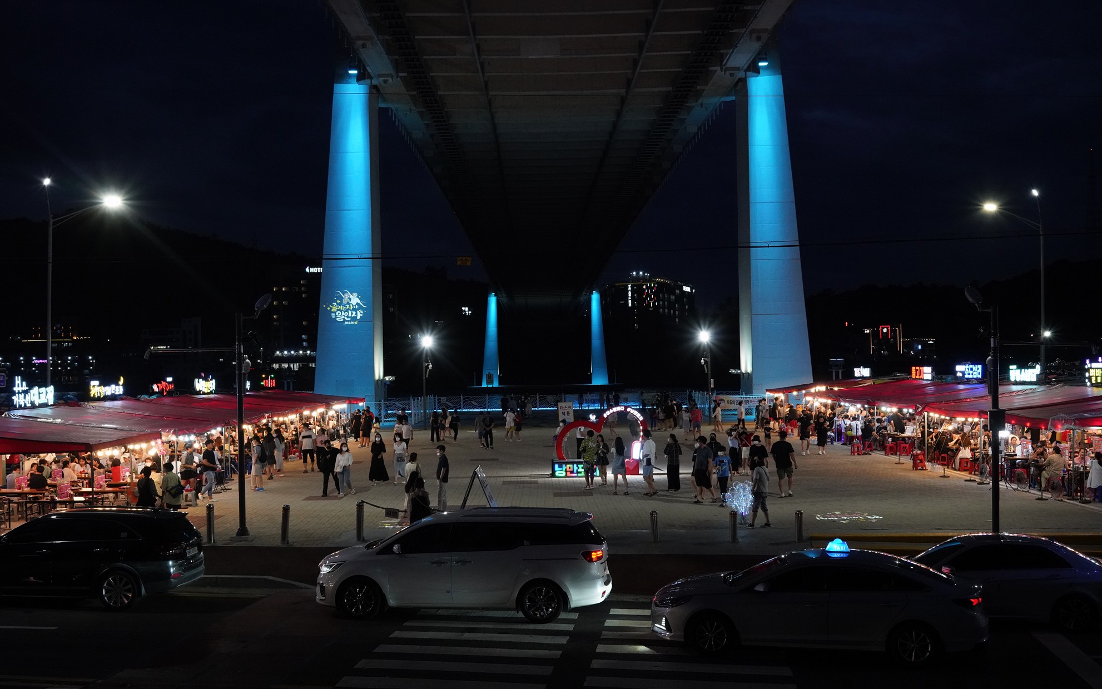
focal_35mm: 36
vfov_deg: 35.3
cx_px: 547
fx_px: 1081
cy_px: 355
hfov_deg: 54.0
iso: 5000
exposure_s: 1/100
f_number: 8
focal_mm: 35
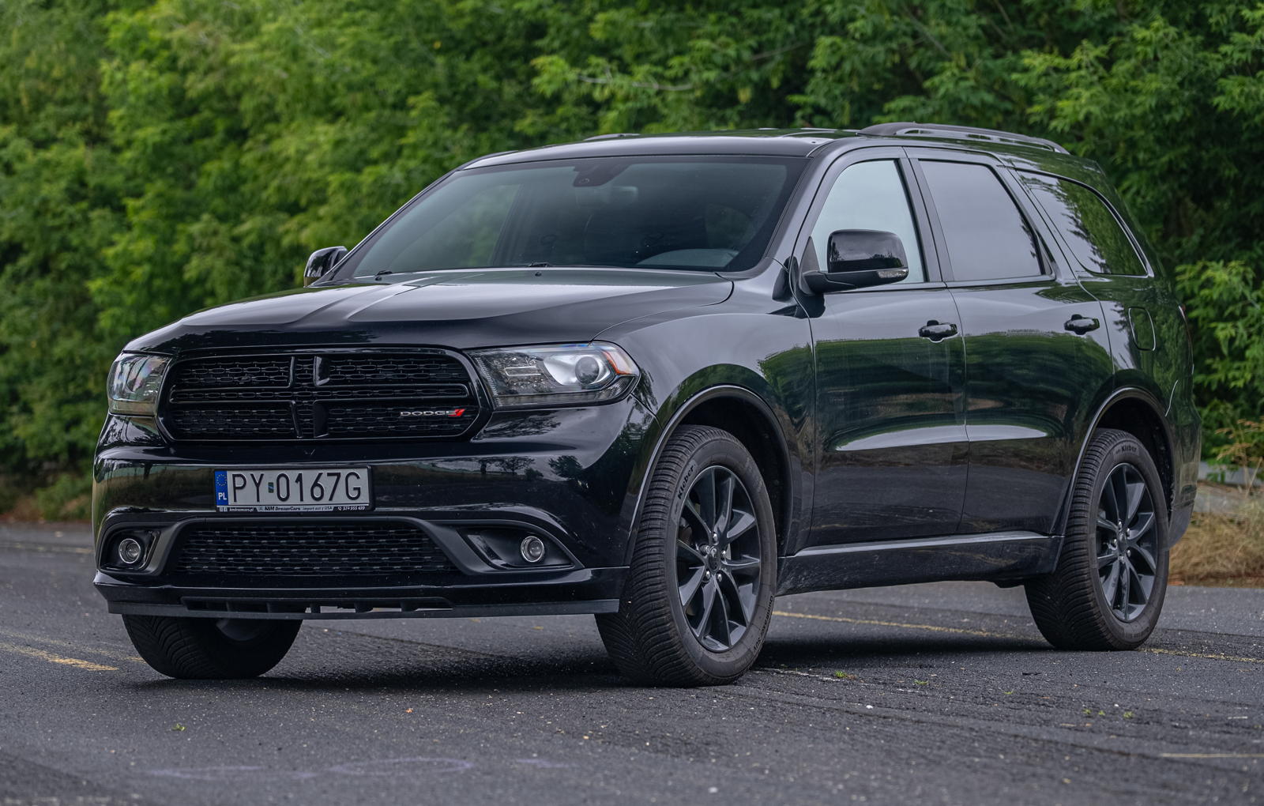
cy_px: 403
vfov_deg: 9.2
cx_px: 625
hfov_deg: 14.3
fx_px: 5031
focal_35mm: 145
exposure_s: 1/100
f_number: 4
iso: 1000
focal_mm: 126
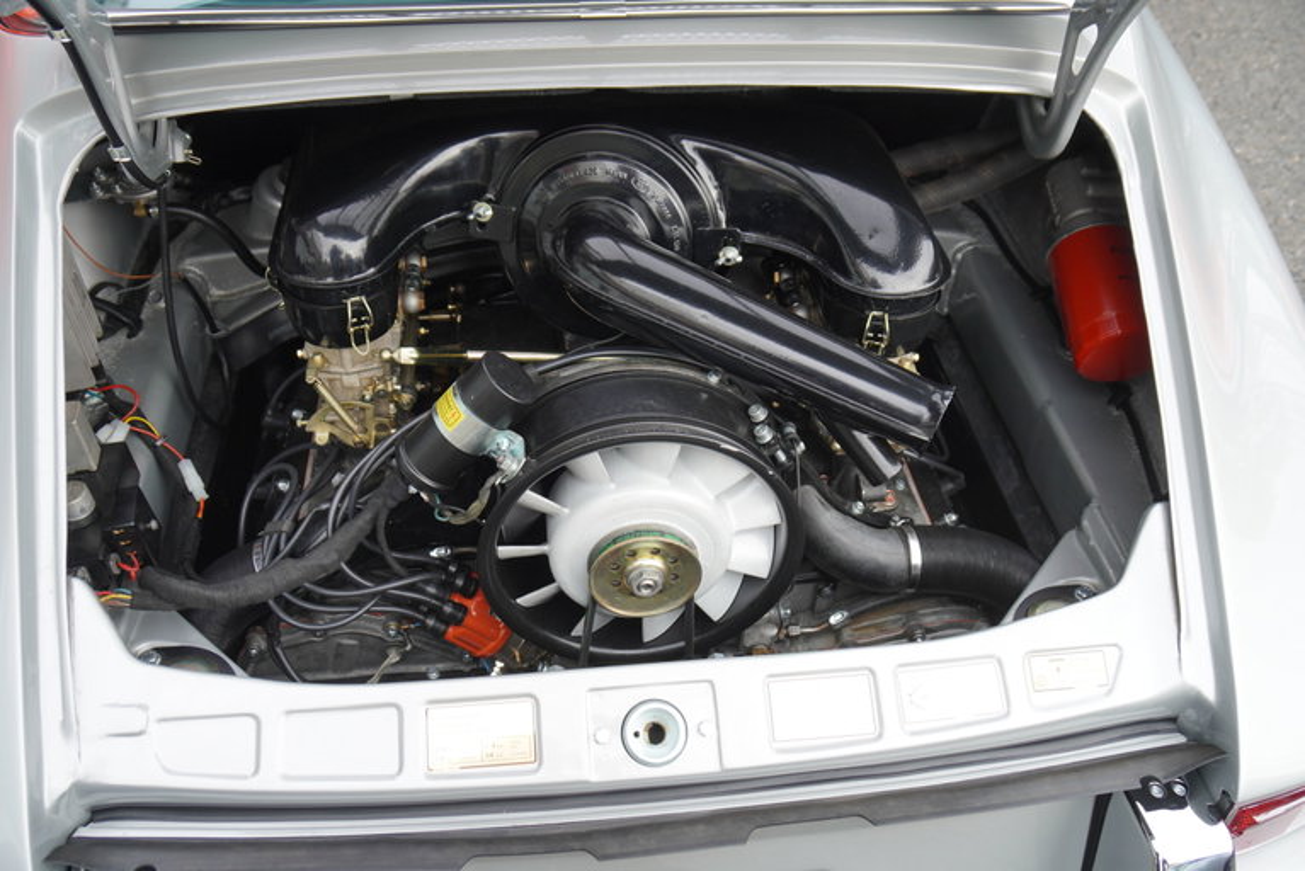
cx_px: 652
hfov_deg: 59.5
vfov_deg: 41.7
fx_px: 1142
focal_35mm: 32
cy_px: 436
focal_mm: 21
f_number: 4
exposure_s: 1/40
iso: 160
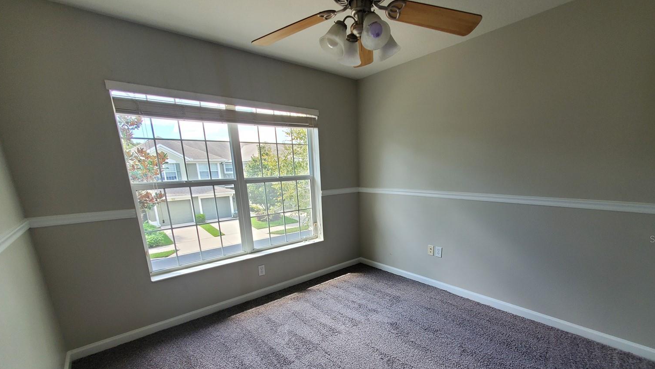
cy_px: 239
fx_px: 261
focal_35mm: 15
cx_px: 344
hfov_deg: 102.9
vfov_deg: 69.0
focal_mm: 1.8
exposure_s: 1/75
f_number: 2.2
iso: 80
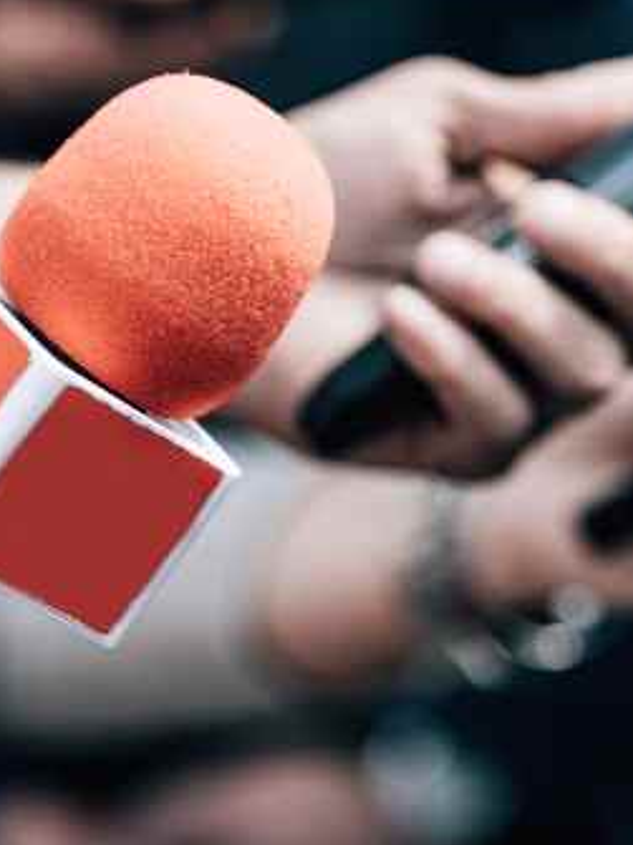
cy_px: 317
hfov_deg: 5.2
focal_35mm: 287
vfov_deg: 6.9
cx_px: 194
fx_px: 7002
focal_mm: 135
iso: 200
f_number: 2
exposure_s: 1/160
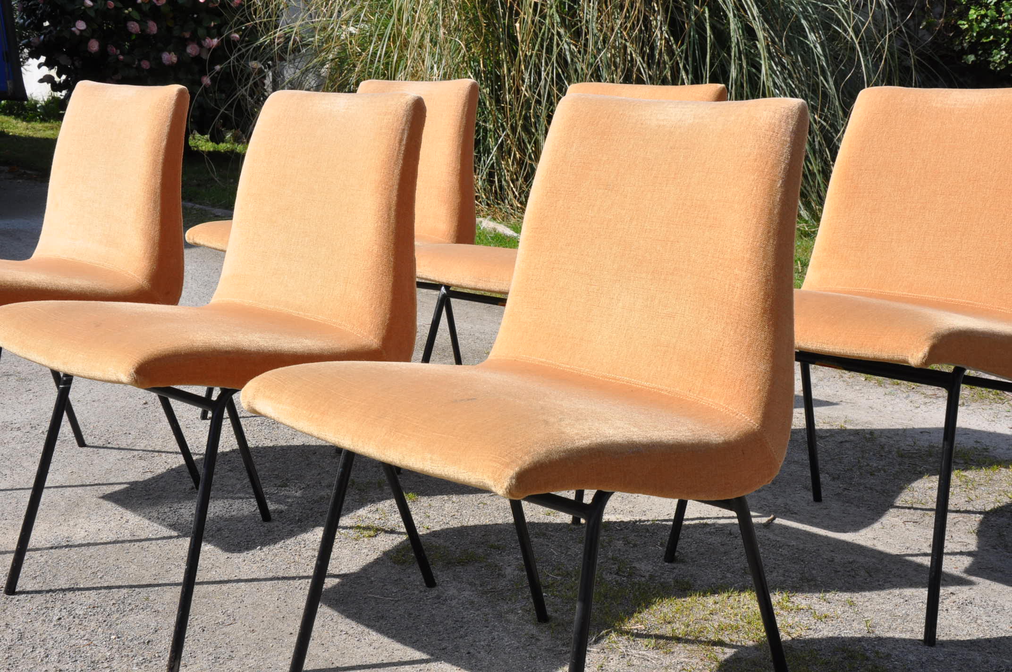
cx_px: 506
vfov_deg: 26.4
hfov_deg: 38.9
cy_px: 336
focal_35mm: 51
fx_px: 1432
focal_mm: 34
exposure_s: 1/200
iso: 320
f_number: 14
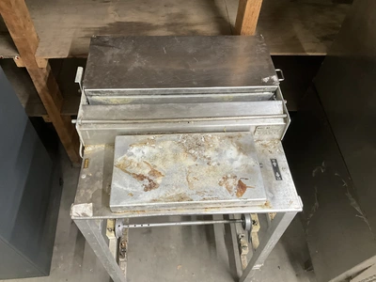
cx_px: 188
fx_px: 315
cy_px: 141
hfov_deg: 61.7
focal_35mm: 29
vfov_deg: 48.2
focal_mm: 3
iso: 250
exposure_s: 1/40
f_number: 1.8
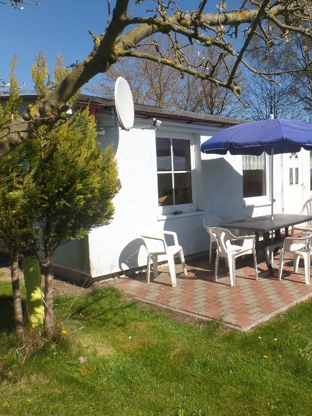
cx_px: 255
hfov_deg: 43.1
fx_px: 373
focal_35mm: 31
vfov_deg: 58.4
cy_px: 209
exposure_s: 1/1000
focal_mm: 4.1
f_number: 3.5
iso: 100
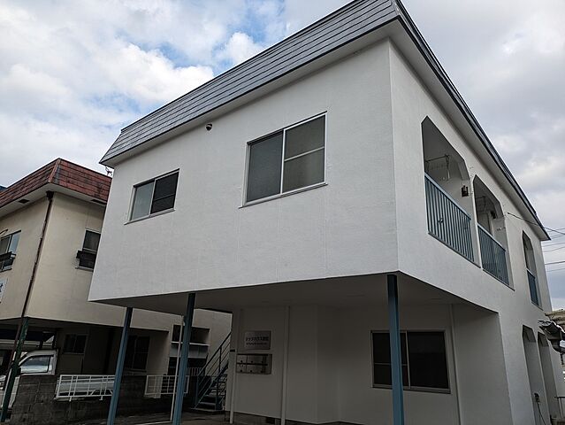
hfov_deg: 69.4
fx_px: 408
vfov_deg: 54.9
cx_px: 282
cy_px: 212
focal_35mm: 25
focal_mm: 5.43
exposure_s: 1/1225
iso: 47
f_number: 1.89
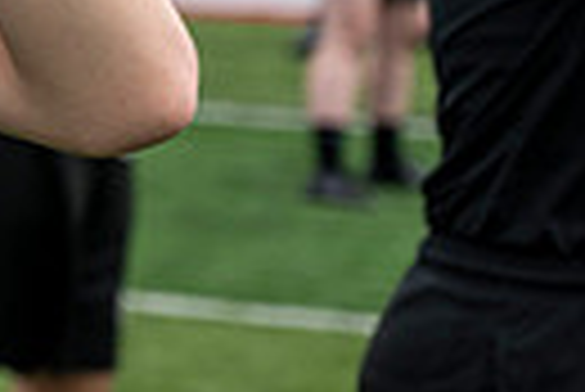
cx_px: -477
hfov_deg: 6.4
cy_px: -340
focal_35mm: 312
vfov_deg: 4.4
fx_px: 5076
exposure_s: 1/800
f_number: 4
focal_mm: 70
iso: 160
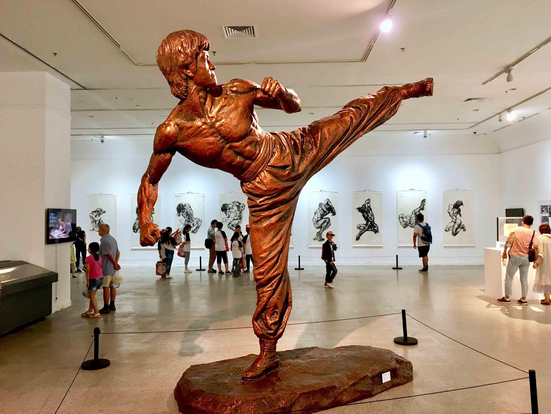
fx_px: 462
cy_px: 207
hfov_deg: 61.7
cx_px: 276
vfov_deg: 48.2
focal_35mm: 29
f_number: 2.2
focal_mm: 4.15
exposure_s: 1/33
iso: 100
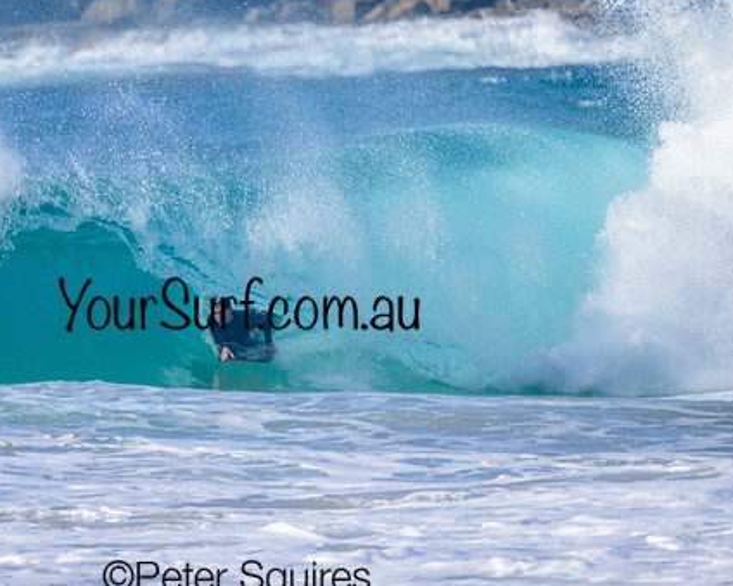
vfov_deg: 1.5
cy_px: 290
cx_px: 237
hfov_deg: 1.9
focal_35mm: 1028
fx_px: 22296
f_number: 11
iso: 900
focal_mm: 800
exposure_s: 1/2000
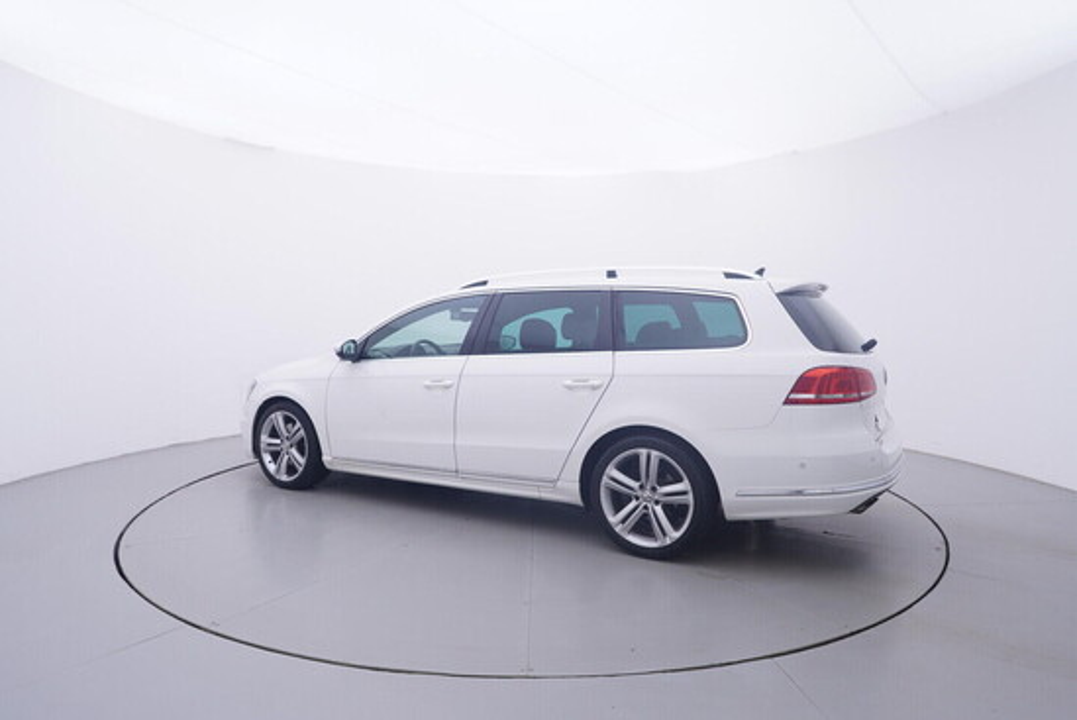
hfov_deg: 77.3
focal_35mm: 22
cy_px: 360
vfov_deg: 56.2
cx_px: 538
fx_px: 674
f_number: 5
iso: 200
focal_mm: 15
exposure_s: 1/80
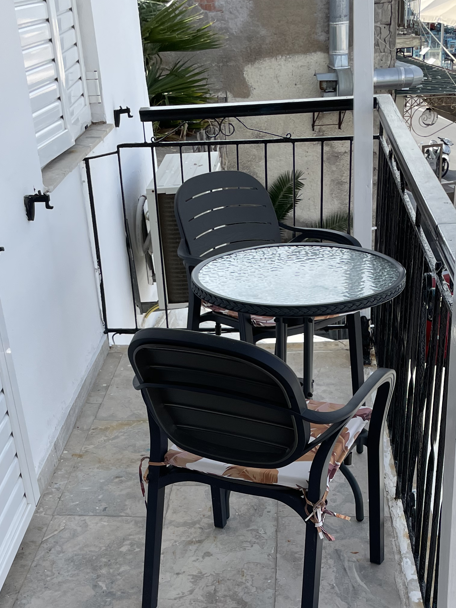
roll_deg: +3.2
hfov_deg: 28.0
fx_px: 913
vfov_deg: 35.3
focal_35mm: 52
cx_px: 243
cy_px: 512
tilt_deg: -32.5
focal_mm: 4.2
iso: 32
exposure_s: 1/1335
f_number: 1.6
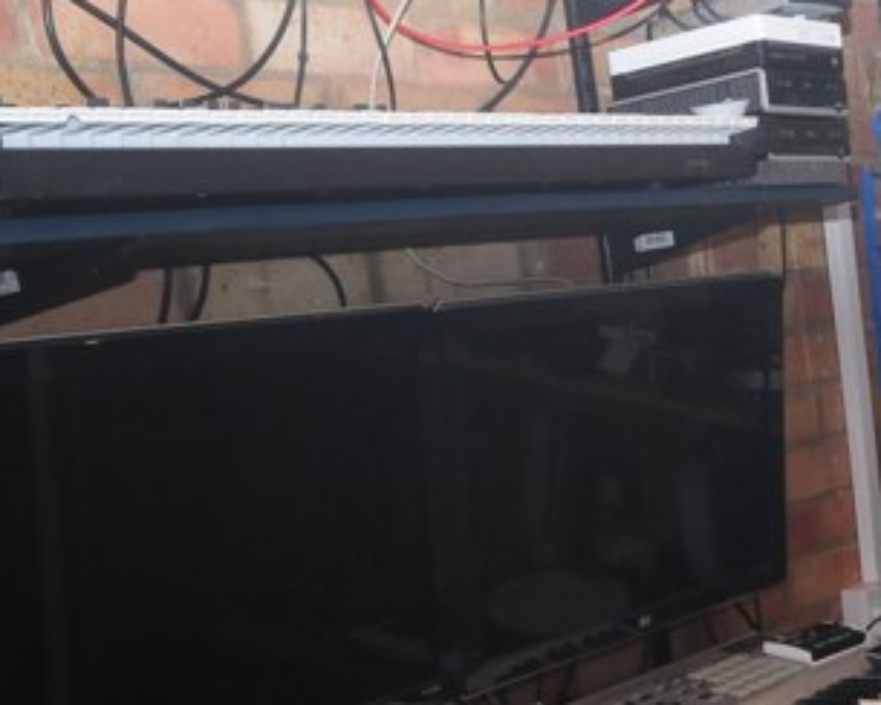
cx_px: 768
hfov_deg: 27.8
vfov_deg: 22.8
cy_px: 581
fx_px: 1721
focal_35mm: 66
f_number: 7.1
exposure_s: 1/60
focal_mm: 14
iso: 800
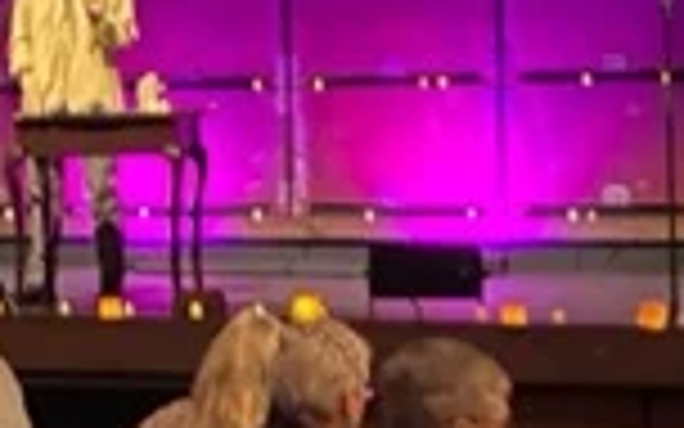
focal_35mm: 116
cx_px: -45
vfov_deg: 11.3
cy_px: 90
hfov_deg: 17.4
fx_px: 2162
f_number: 1.6
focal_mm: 4.2
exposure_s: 1/26
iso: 1250
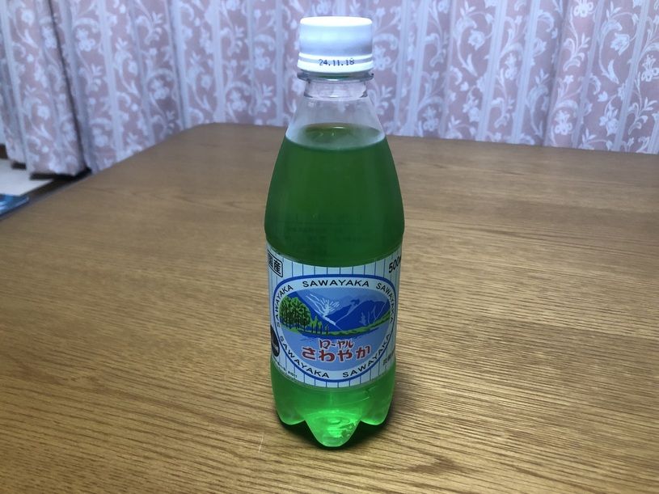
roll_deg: -0.4
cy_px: 247
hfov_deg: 63.5
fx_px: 533
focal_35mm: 28
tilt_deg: -26.3
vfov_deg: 49.7
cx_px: 330
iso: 80
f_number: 1.8
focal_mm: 3.99
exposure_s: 1/15
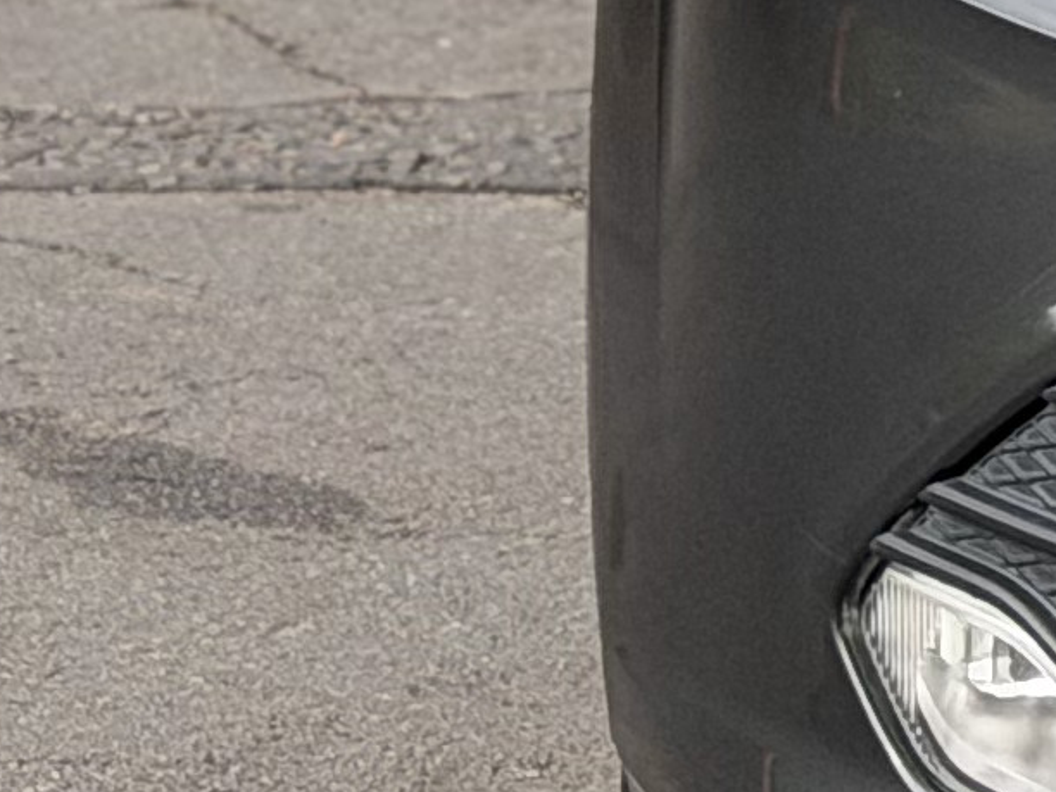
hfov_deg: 5.9
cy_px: -897
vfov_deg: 4.6
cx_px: 3039
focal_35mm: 316
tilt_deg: -4.3
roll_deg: +0.5
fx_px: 9640
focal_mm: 6.76
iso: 80
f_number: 1.78
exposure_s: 1/1353
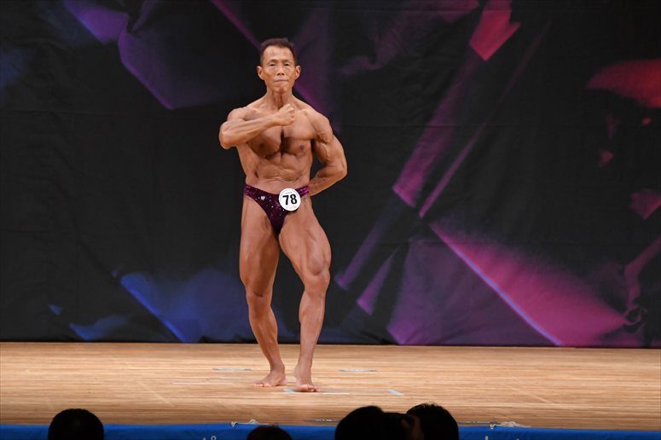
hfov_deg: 7.2
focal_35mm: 285
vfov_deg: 4.8
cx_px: 330
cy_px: 220
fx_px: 5230
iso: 3200
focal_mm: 190
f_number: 5.6
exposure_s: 1/400
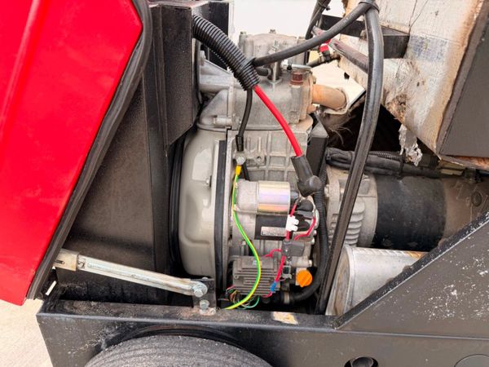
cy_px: 184
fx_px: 339
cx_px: 244
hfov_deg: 71.6
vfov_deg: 56.8
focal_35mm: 24
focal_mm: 6.76
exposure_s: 1/909
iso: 100
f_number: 1.78
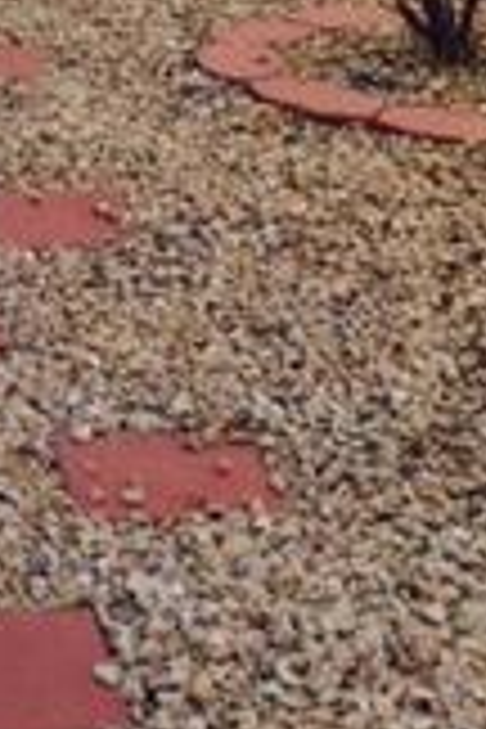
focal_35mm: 119
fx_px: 2410
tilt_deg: -7.9
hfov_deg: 10.7
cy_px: -306
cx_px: -414
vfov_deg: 16.0
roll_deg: +0.9
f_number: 2.2
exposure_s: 1/2198
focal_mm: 4.15
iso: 32
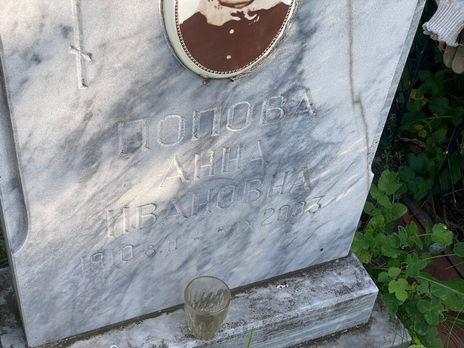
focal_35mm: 52
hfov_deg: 36.8
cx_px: 232
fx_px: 697
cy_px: 174
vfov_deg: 28.0
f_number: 2
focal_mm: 6
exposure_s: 1/280
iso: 20
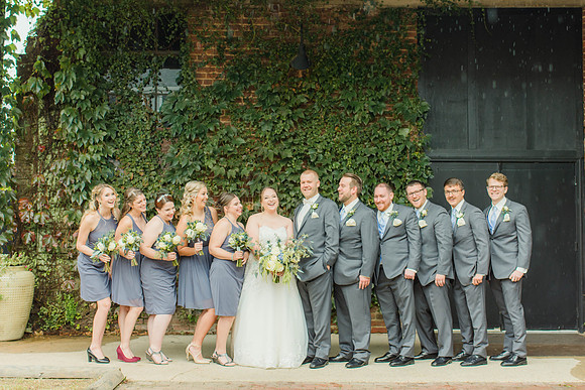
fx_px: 853
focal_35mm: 52
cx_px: 292
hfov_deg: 37.8
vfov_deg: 25.8
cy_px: 195
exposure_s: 1/250
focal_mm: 35
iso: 160
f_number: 2.2
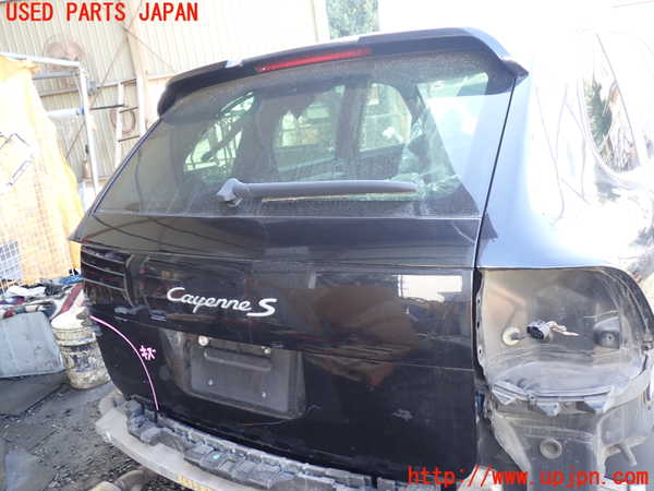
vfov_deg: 46.8
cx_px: 327
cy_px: 246
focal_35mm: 30
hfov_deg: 60.0
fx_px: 567
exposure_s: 1/60
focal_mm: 5.4
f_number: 2.3
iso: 160
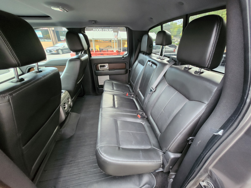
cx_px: 126
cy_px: 94
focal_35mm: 13
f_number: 2.2
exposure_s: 1/30
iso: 640
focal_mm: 1.74
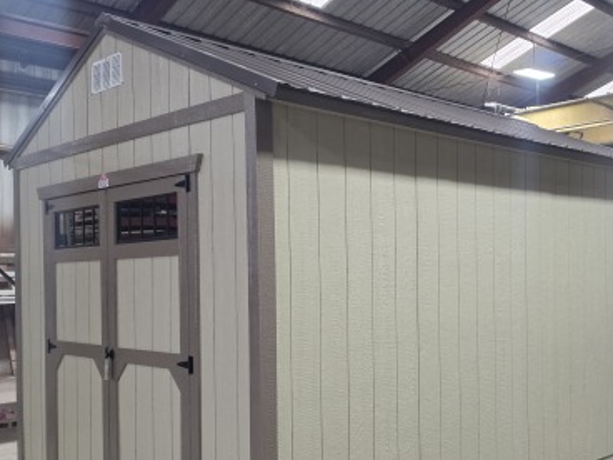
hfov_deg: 46.5
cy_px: 292
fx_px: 708
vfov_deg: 35.7
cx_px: 375
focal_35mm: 40
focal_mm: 6.5
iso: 320
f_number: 1.4
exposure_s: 1/120
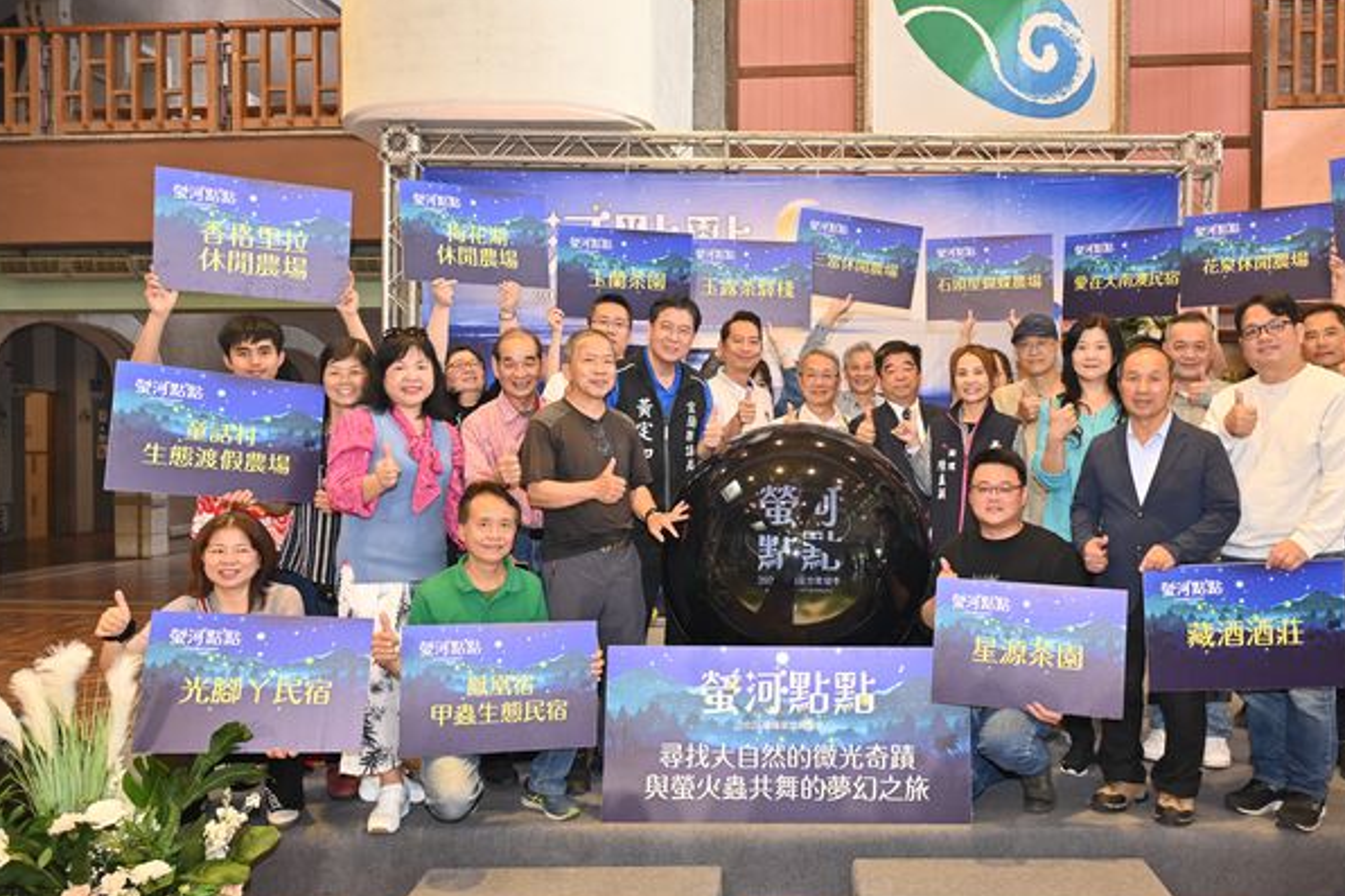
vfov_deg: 44.9
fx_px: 1083
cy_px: 451
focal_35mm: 29
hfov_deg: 63.2
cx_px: 801
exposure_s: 1/60
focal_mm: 24
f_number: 4
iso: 250
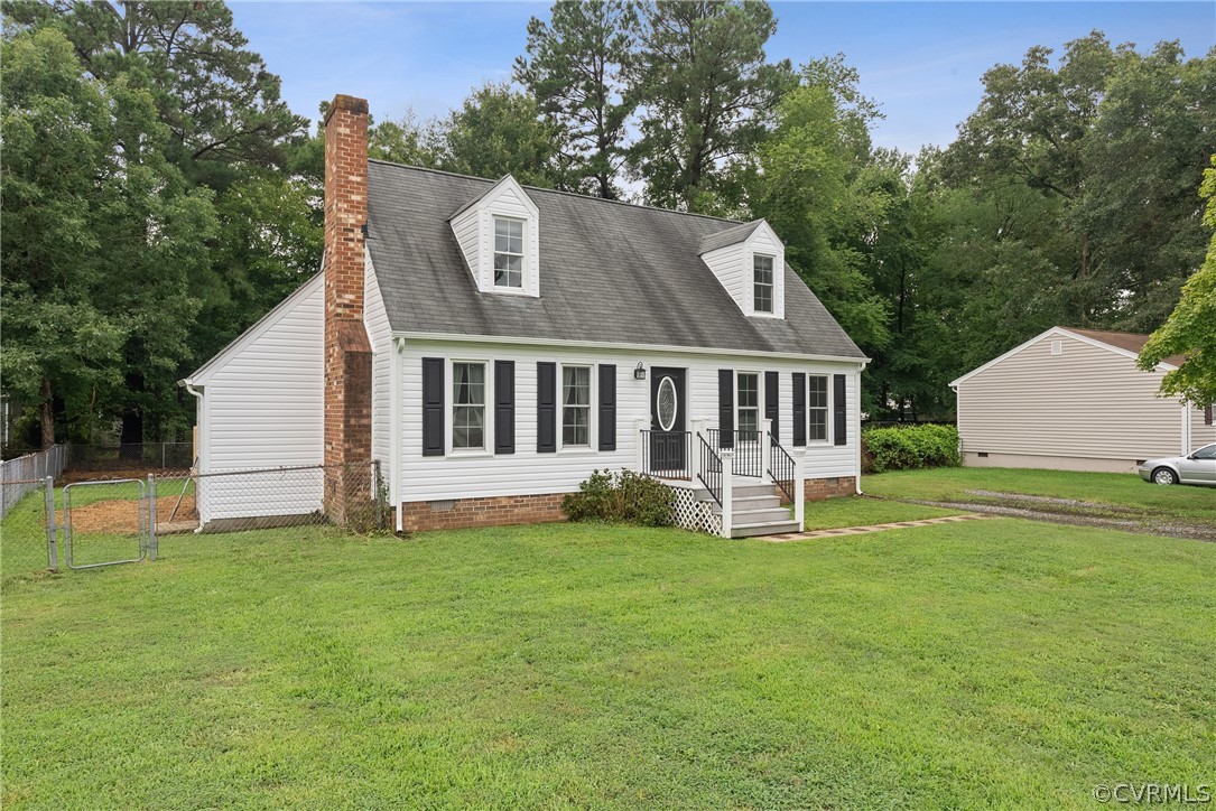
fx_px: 743
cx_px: 608
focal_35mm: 22
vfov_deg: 57.3
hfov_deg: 78.6
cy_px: 406
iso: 800
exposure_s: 1/160
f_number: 8
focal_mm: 22
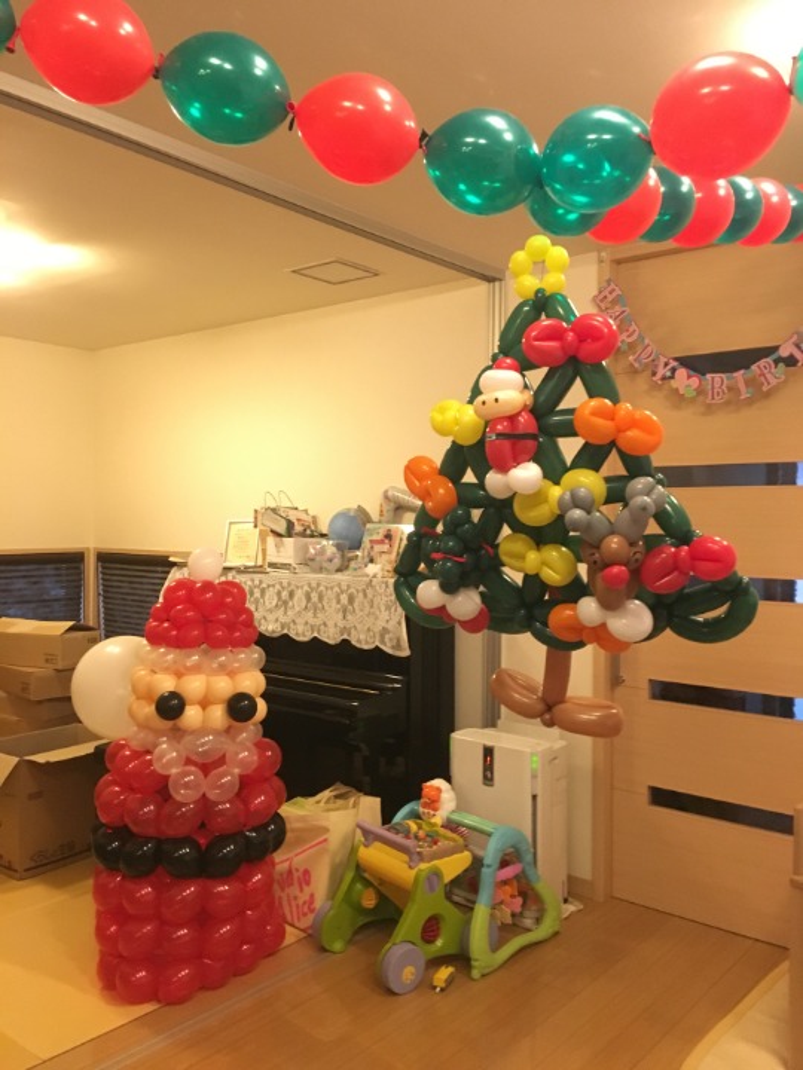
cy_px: 535
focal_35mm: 29
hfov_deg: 48.2
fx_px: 897
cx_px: 402
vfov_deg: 61.7
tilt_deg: -1.0
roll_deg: -1.1
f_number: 2.2
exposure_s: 1/15
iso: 250
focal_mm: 4.15
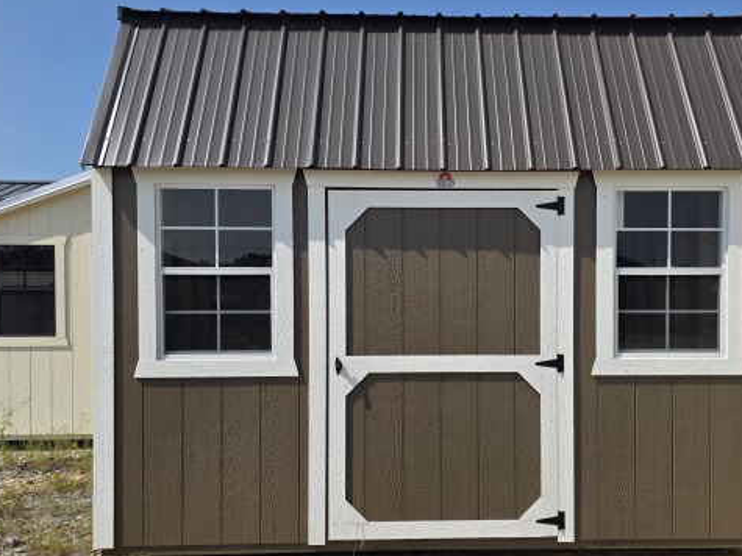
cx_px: 428
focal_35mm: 31
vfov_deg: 45.4
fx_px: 664
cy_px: 308
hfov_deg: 58.1
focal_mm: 6.3
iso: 80
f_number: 1.7
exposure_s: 1/7333
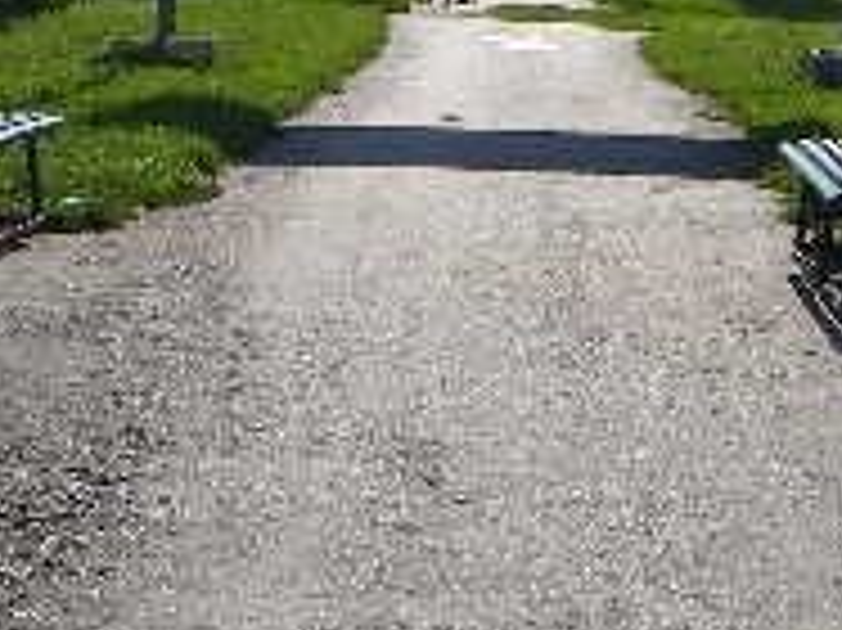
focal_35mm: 122
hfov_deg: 16.1
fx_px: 2966
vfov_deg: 12.0
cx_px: 554
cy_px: 54
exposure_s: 1/500
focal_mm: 6.3
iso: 64
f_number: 4.6
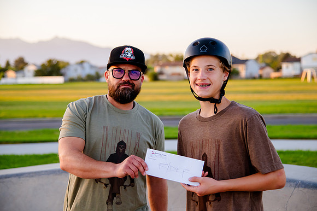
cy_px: 98
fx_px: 681
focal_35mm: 77
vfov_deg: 17.6
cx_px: 159
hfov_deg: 26.2
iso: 1600
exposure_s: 1/1250
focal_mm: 70
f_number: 4
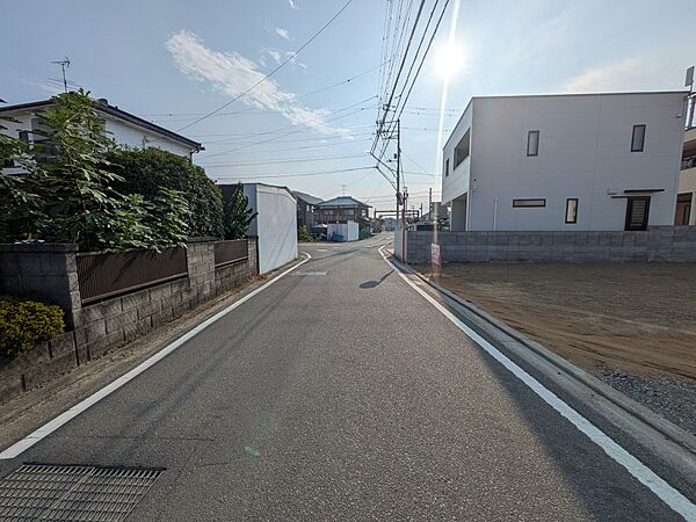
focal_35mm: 14
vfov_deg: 85.7
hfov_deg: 102.1
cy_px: 261
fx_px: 281
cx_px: 348
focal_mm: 1.83
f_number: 2.2
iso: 55
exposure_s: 1/10638
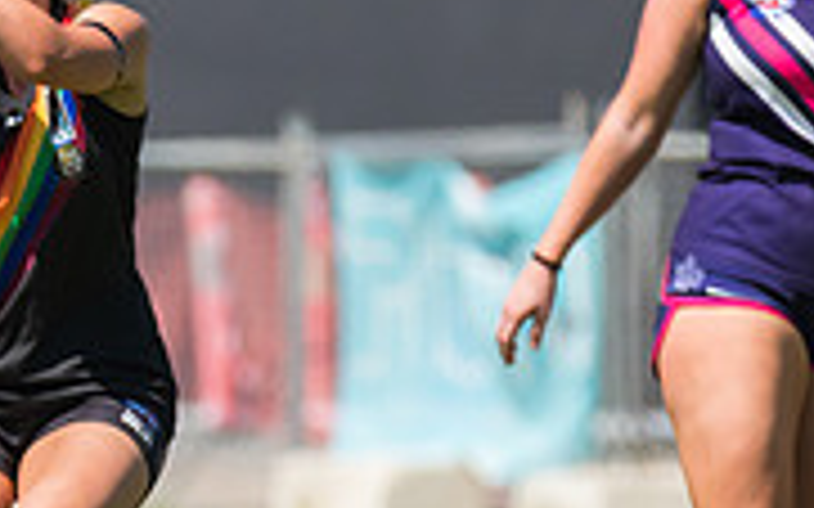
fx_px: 33244
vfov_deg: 0.9
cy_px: 444
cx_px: -777
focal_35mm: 1499
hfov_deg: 1.4
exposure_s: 1/3200
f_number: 6.3
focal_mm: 320
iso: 800
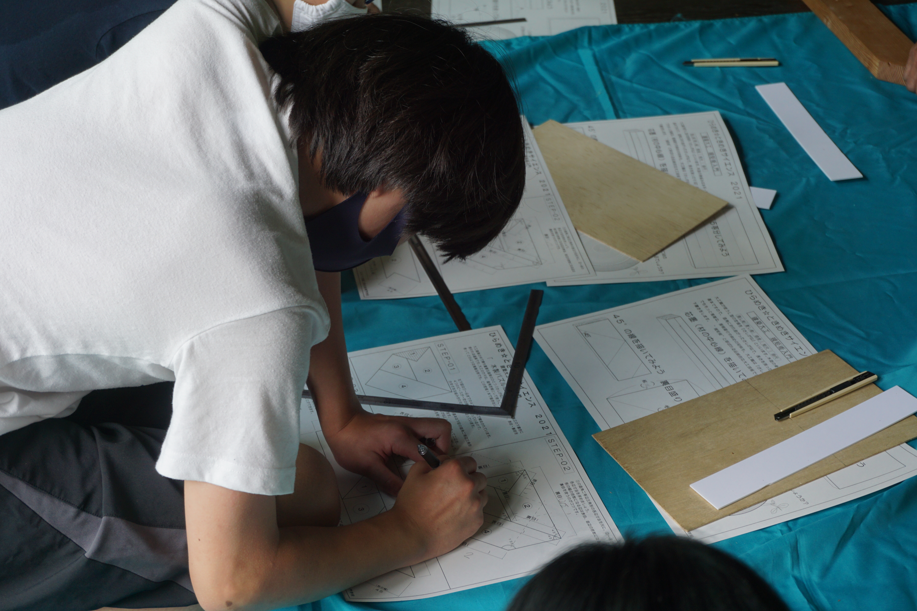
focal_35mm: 66
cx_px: 458
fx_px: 1681
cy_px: 306
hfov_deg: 30.5
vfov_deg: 20.6
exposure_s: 1/80
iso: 250
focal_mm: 44
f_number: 5.6
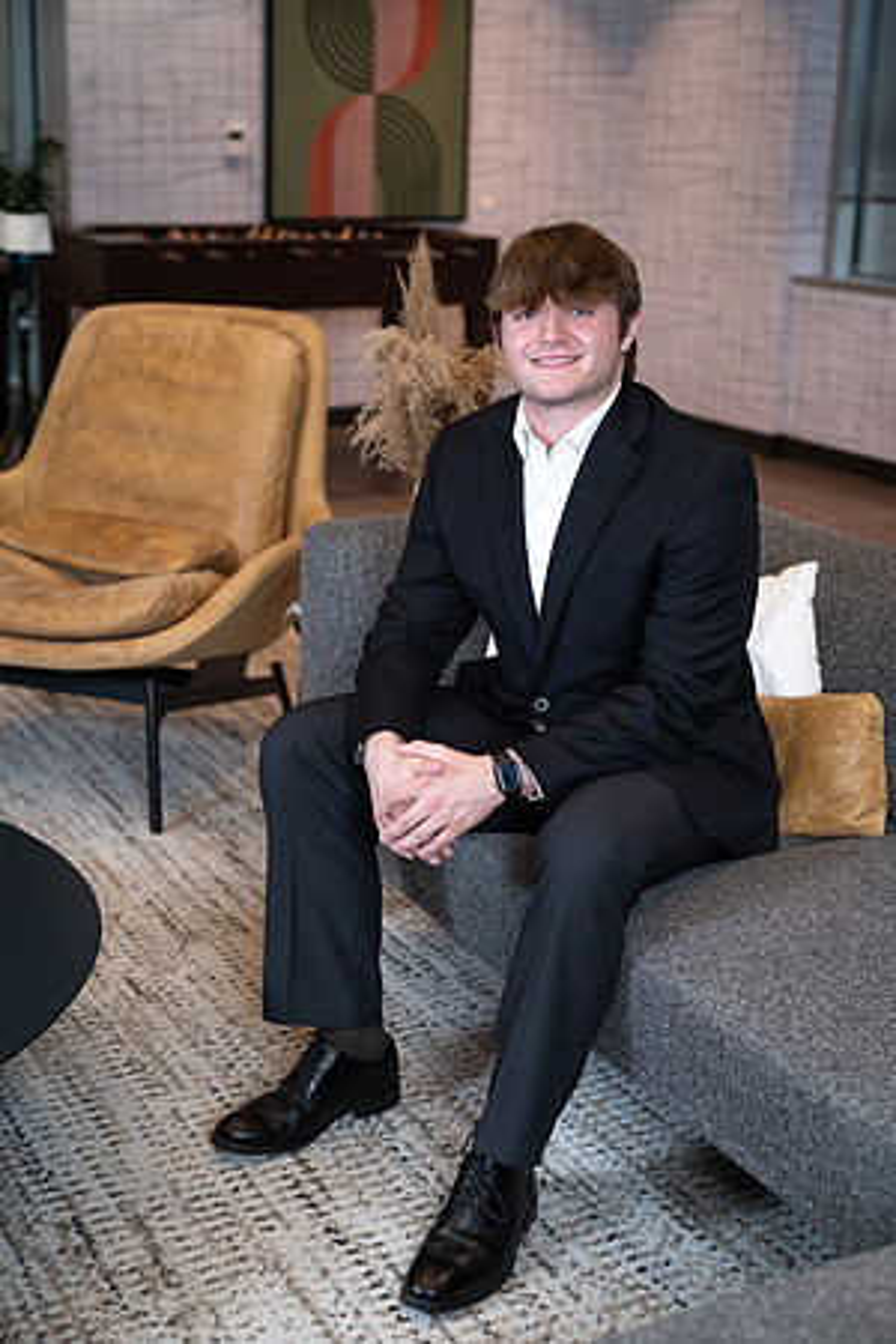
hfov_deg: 27.0
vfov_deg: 39.6
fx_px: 1867
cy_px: 672
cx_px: 448
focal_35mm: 50
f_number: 3.2
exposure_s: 1/125
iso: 100
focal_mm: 50
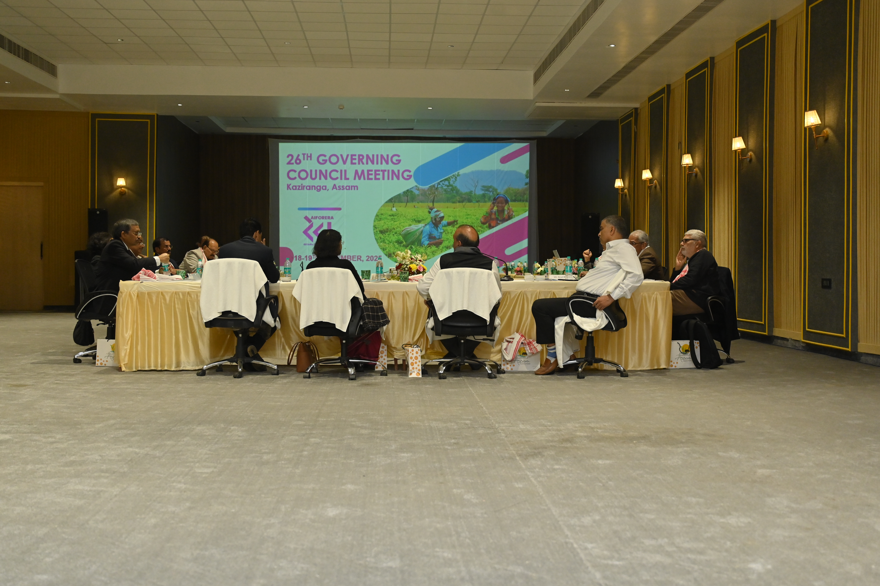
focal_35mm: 43
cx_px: 440
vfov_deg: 31.1
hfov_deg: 45.5
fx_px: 1050
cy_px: 293
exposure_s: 1/125
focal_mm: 43
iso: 2000
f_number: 4
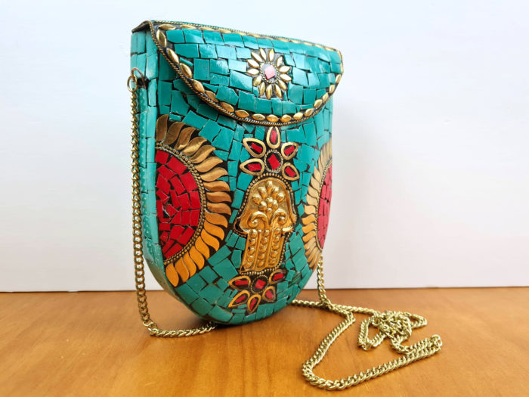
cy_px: 198
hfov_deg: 67.3
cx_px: 264
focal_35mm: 26
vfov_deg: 53.1
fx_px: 397
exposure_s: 1/156
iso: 50
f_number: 1.8
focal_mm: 5.4
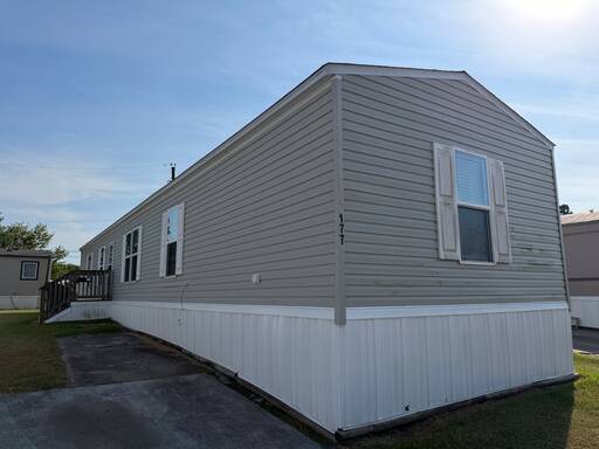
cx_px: 300
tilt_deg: +8.5
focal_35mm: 24
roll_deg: +1.2
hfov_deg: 71.6
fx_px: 415
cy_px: 224
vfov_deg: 56.8
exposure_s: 1/9091
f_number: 1.78
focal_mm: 6.76
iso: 100
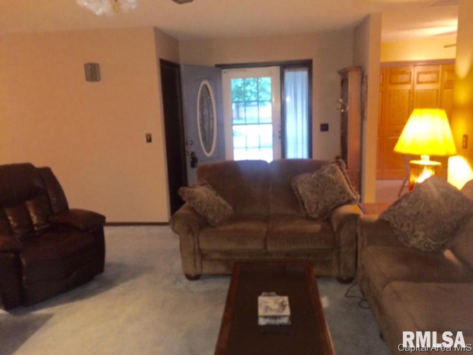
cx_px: 236
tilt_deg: -9.7
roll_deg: +2.7
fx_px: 396
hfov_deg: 61.7
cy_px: 178
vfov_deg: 48.2
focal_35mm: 29
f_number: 2.2
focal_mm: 4.15
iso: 250
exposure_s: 1/16
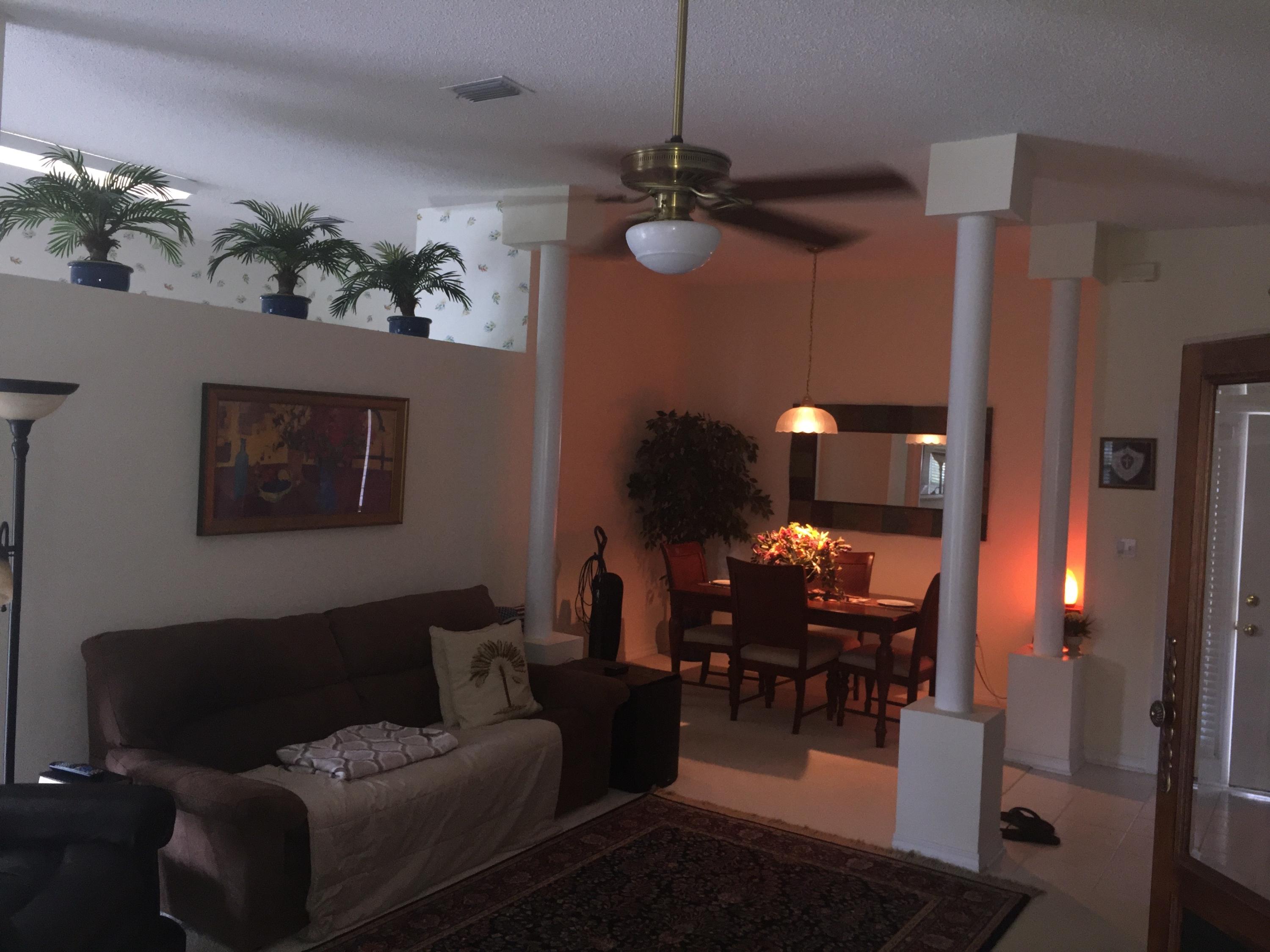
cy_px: 476
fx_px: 1064
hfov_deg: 61.7
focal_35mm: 29
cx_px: 635
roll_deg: -3.8
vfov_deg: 48.2
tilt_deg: -2.5
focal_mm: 4.15
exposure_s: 1/20
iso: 100
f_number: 2.2
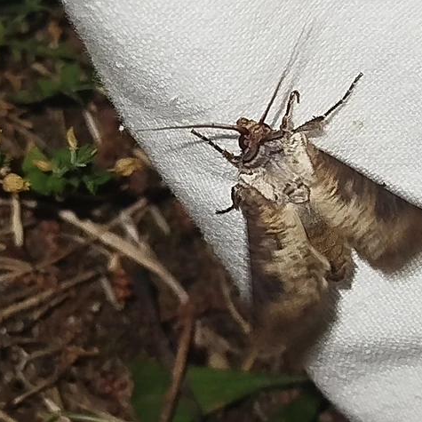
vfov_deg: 14.0
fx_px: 1724
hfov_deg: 13.9
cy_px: 210
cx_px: 265
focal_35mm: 125
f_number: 1.7
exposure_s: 1/50
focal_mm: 5.31
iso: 160
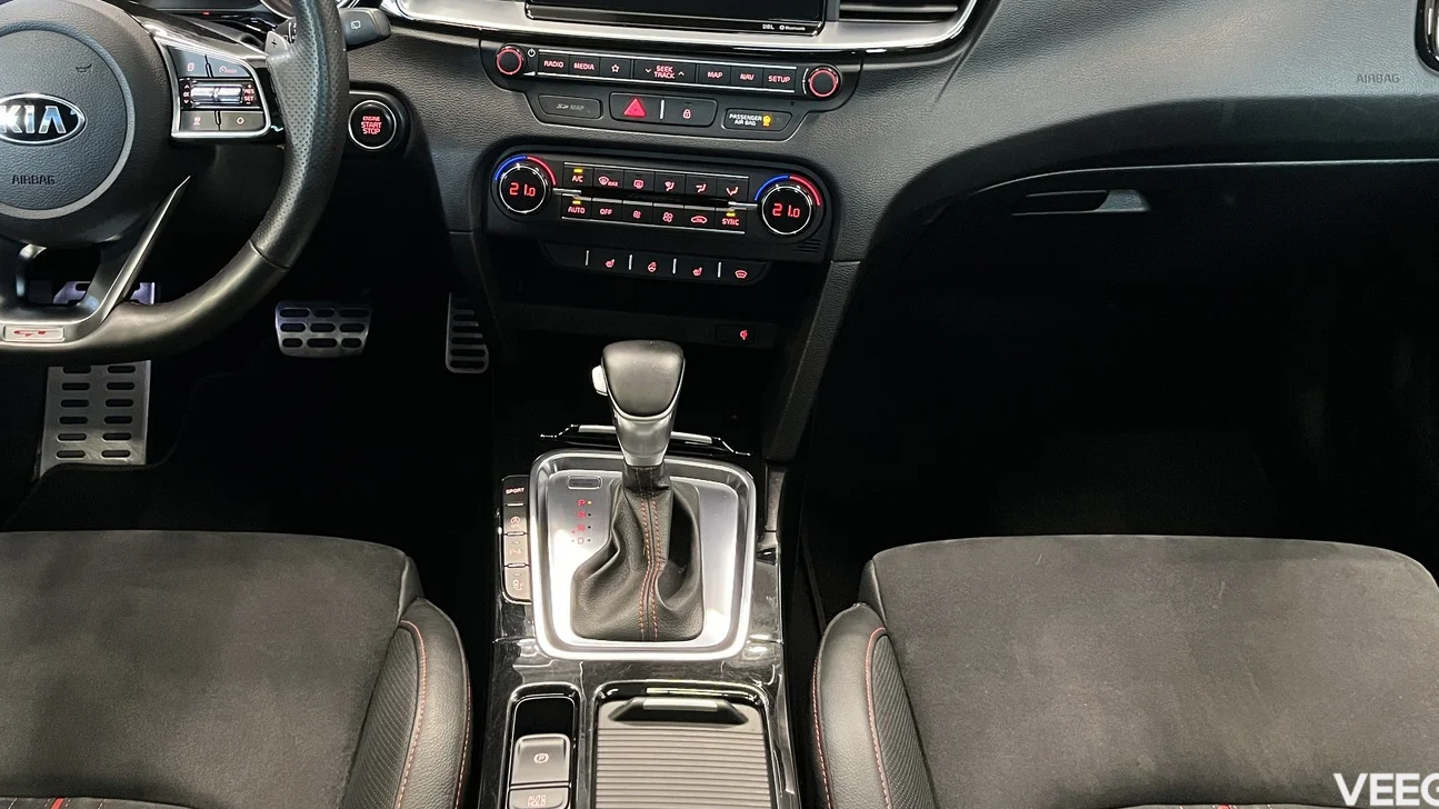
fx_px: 1335
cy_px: 152
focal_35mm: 35
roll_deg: -0.5
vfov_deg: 32.7
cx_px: 616
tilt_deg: -24.9
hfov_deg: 56.4
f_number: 1.6
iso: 400
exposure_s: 1/33
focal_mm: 5.1
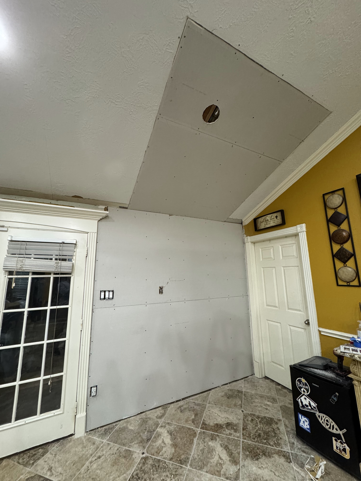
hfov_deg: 85.7
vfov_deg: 102.1
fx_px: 195
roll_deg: +1.0
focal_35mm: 14
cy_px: 240
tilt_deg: +9.8
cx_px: 180
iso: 400
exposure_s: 1/60
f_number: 2.2
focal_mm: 2.22
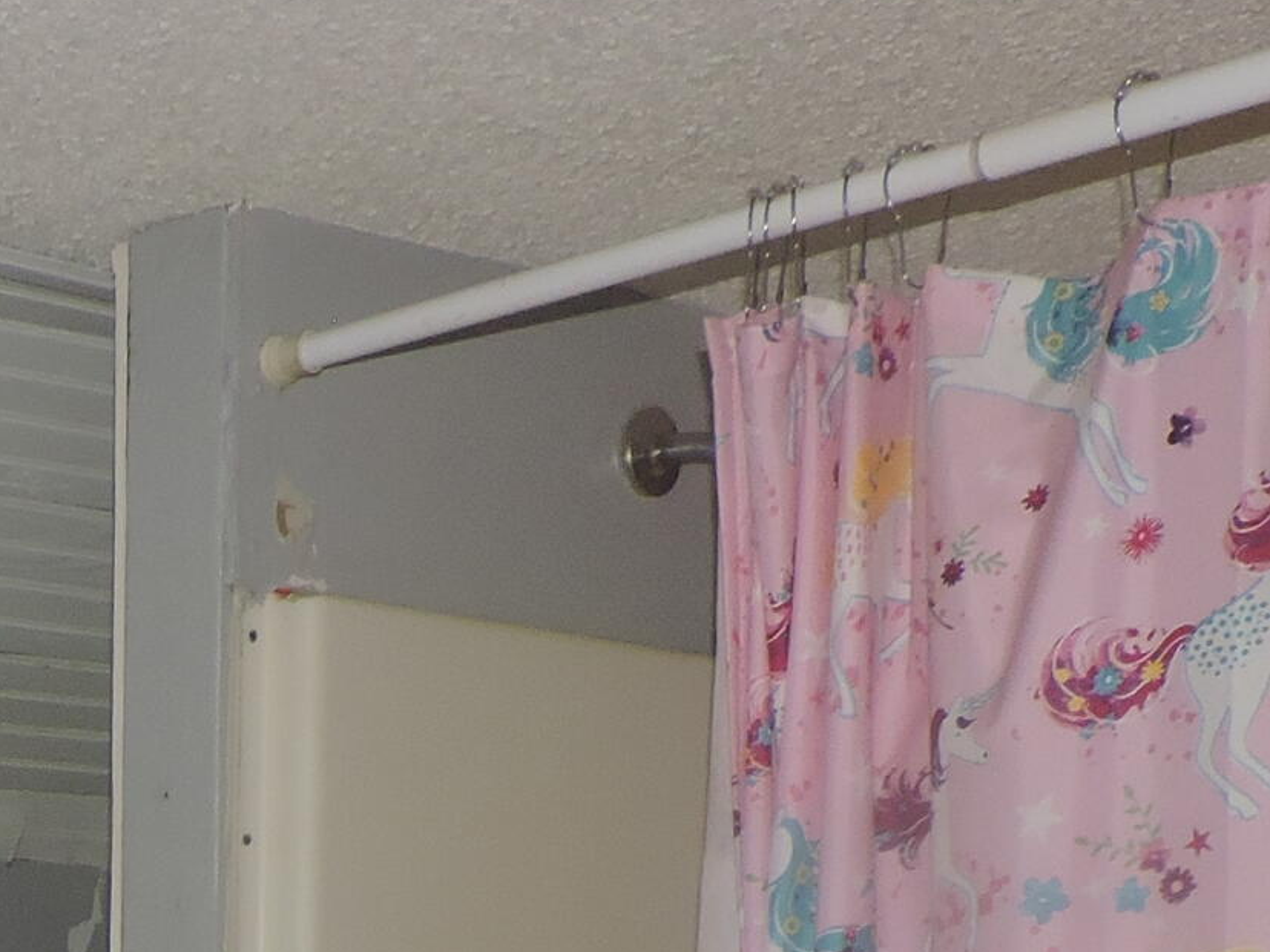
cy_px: 1568
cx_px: -354
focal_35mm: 87
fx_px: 3192
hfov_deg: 20.6
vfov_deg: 15.2
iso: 200
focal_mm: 4.3
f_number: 3
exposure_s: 1/30
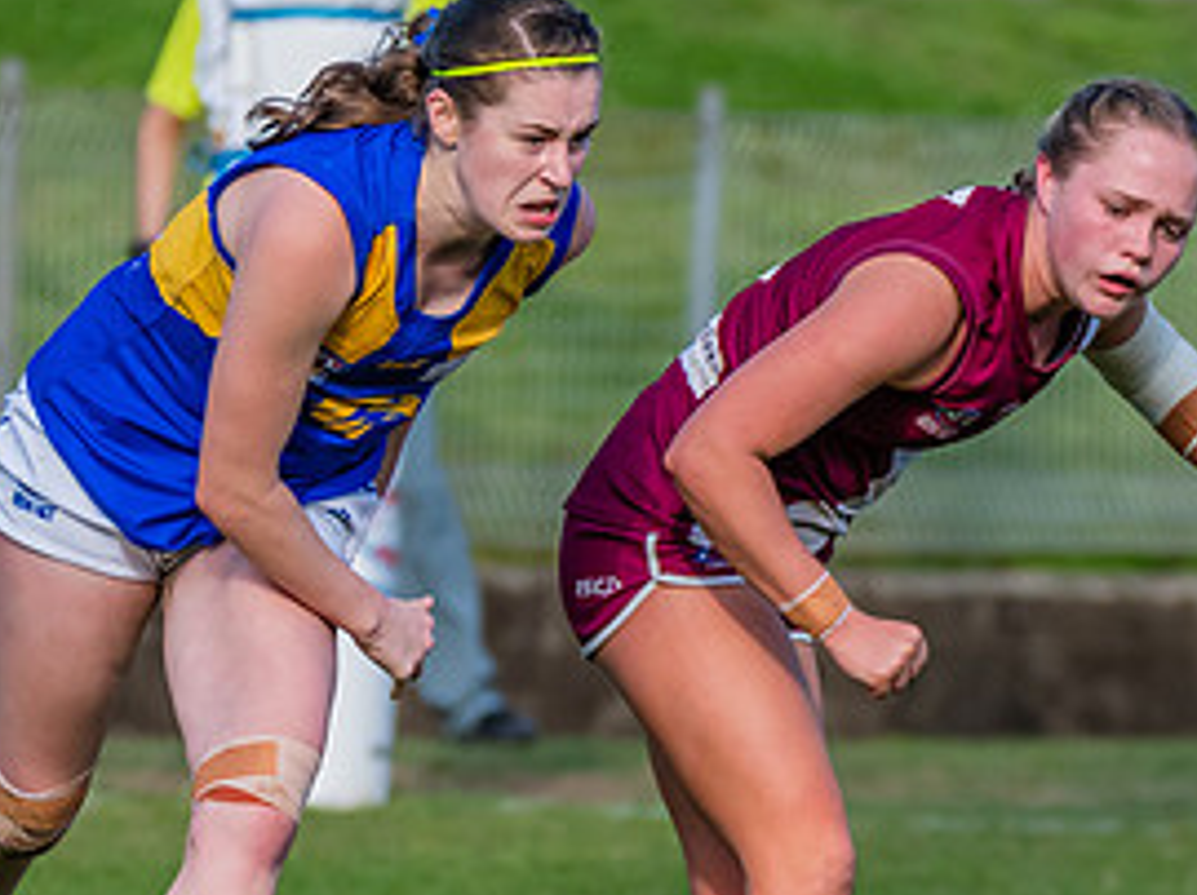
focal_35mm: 959
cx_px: 710
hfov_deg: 2.1
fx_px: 33132
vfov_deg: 1.5
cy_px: 920
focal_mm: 280
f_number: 5.6
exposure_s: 1/1600
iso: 800
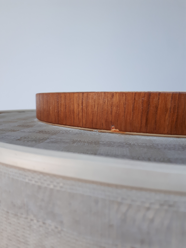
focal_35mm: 27
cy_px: 124
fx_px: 193
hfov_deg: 51.4
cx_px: 93
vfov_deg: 65.3
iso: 80
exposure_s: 1/33
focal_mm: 3.6
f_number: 1.9
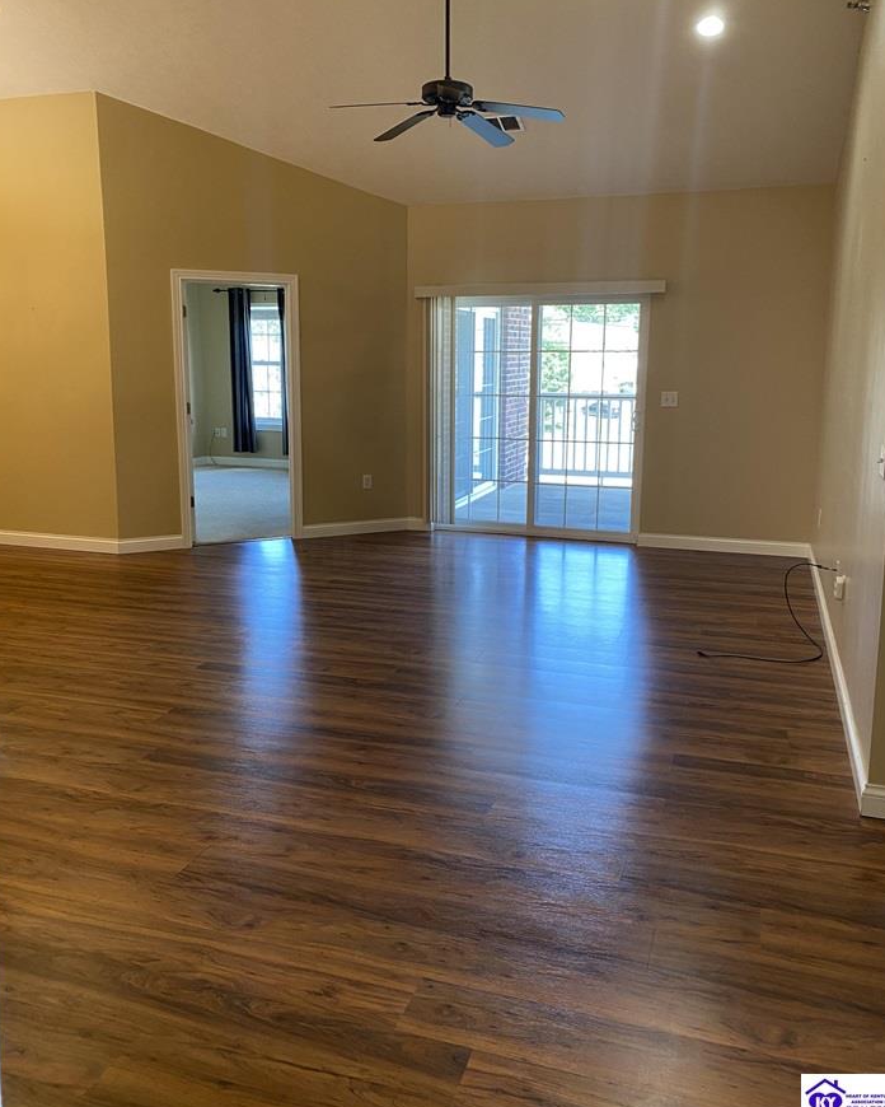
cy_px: 514
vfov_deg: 62.1
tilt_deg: -10.7
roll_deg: -1.3
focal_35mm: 28
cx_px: 445
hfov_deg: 51.5
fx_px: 917
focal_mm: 4.25
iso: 100
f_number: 1.8
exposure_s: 1/60
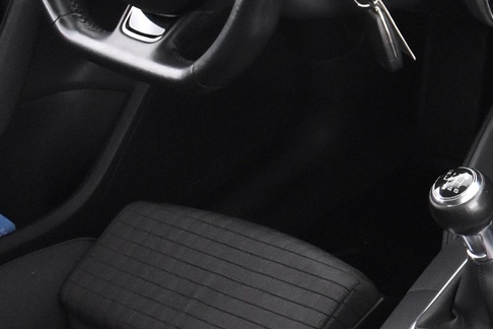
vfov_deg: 15.2
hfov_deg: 20.1
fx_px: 1232
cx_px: 697
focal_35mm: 90
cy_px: 169
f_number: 3.5
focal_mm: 18
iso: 3200
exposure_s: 1/20
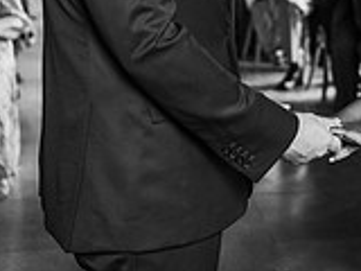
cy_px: -32
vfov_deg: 11.9
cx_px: 332
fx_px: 1272
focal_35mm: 122
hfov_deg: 15.9
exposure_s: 1/200
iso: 720
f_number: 2
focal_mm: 35
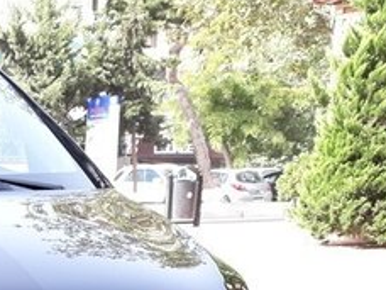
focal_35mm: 78
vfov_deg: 17.6
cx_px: -144
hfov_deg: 22.0
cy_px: 386
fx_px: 870
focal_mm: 3.71
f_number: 1.7
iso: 40
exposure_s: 1/158
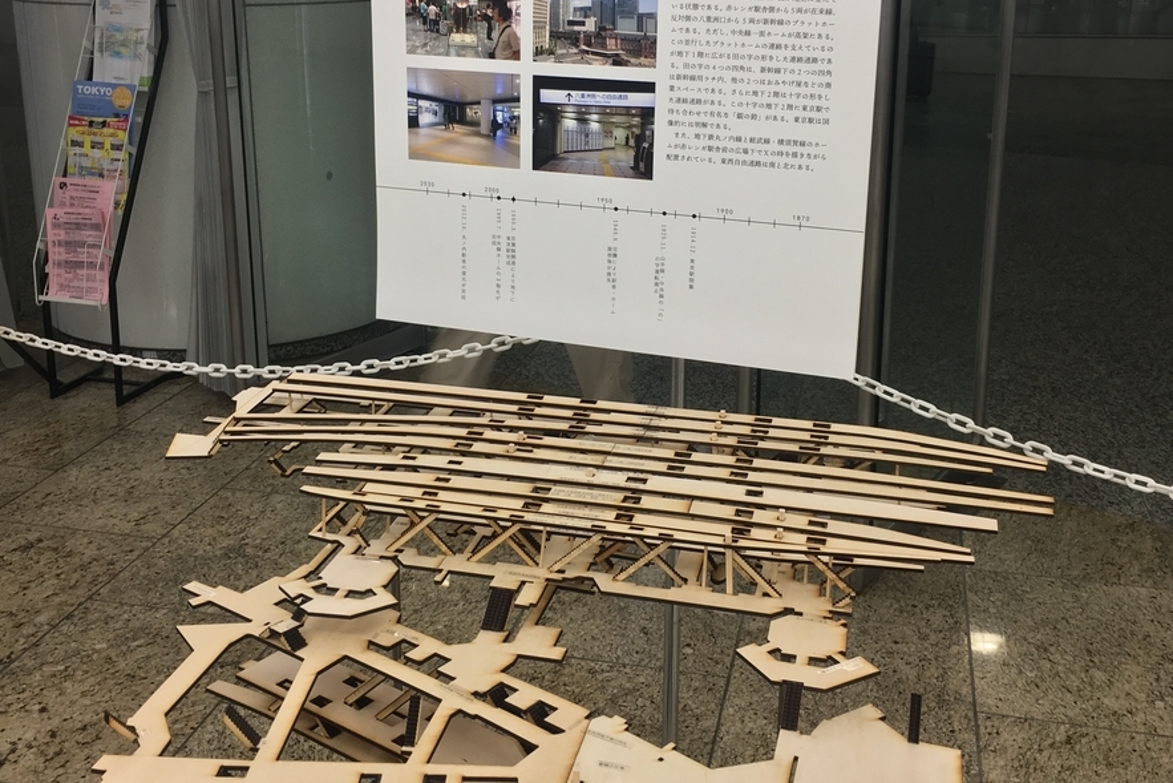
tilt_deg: -14.8
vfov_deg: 32.4
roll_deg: -1.9
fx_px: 1336
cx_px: 596
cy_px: 275
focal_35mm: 41
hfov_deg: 47.4
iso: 32
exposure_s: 1/50
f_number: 2.2
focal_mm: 4.15
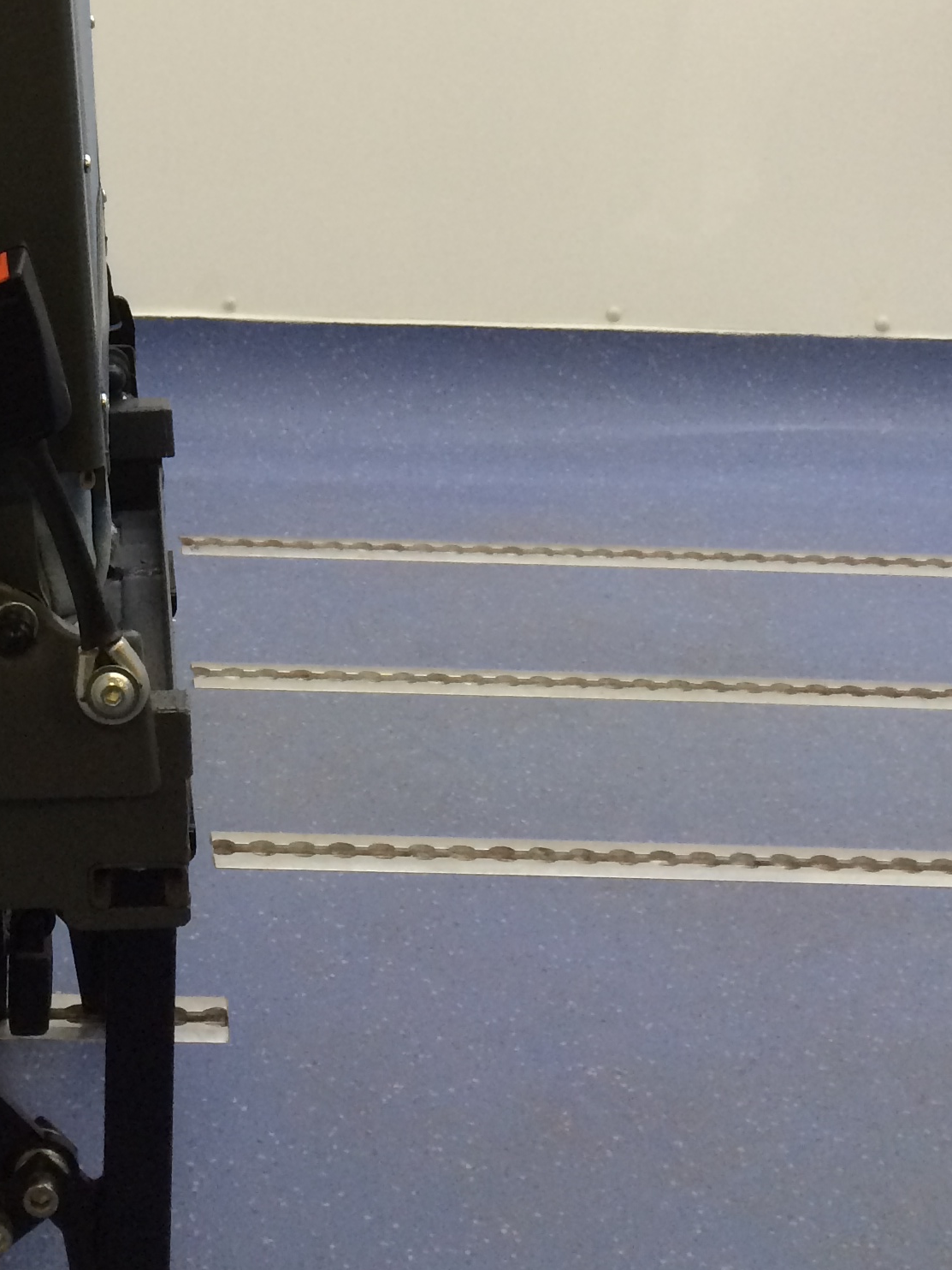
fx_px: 2420
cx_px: 57
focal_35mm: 66
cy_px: 6
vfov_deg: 27.7
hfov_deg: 21.6
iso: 80
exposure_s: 1/33
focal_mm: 4.12
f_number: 2.2
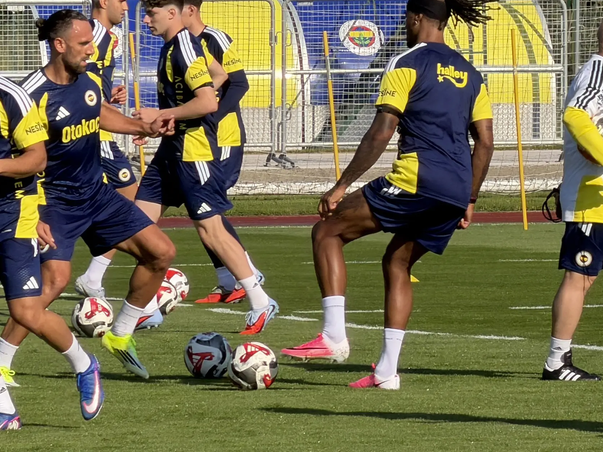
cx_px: 179
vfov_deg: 3.1
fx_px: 8361
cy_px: 88
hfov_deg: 4.1
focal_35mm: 480
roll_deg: +0.6
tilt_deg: -0.8
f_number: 2.8
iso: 20
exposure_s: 1/639
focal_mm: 16.89
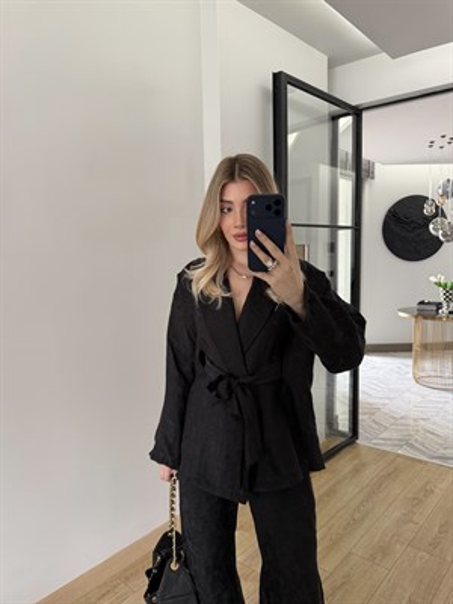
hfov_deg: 56.8
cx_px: 226
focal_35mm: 24
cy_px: 302
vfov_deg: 71.6
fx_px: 419
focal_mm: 6.76
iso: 320
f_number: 1.78
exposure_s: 1/60
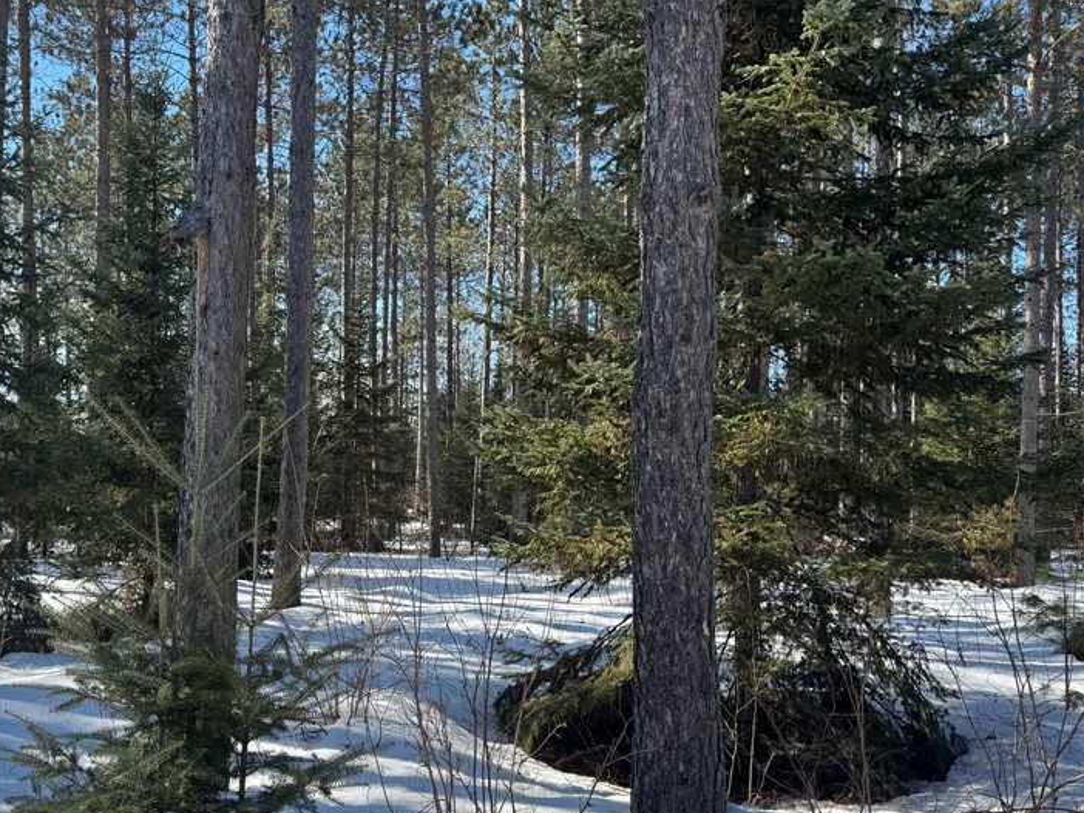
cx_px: 357
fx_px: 1096
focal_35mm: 35
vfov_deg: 40.5
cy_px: 491
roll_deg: -2.8
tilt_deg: -0.2
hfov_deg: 51.6
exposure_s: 1/1560
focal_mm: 6.76
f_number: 1.78
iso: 80
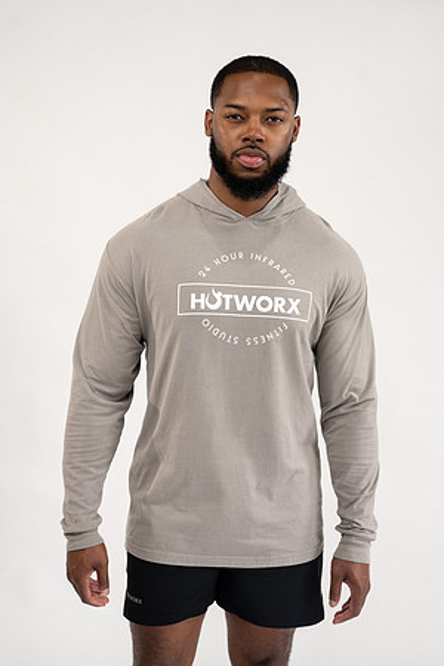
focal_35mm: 50
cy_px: 333
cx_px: 222
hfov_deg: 27.0
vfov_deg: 39.6
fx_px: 925
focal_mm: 50
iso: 200
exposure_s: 1/125
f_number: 4
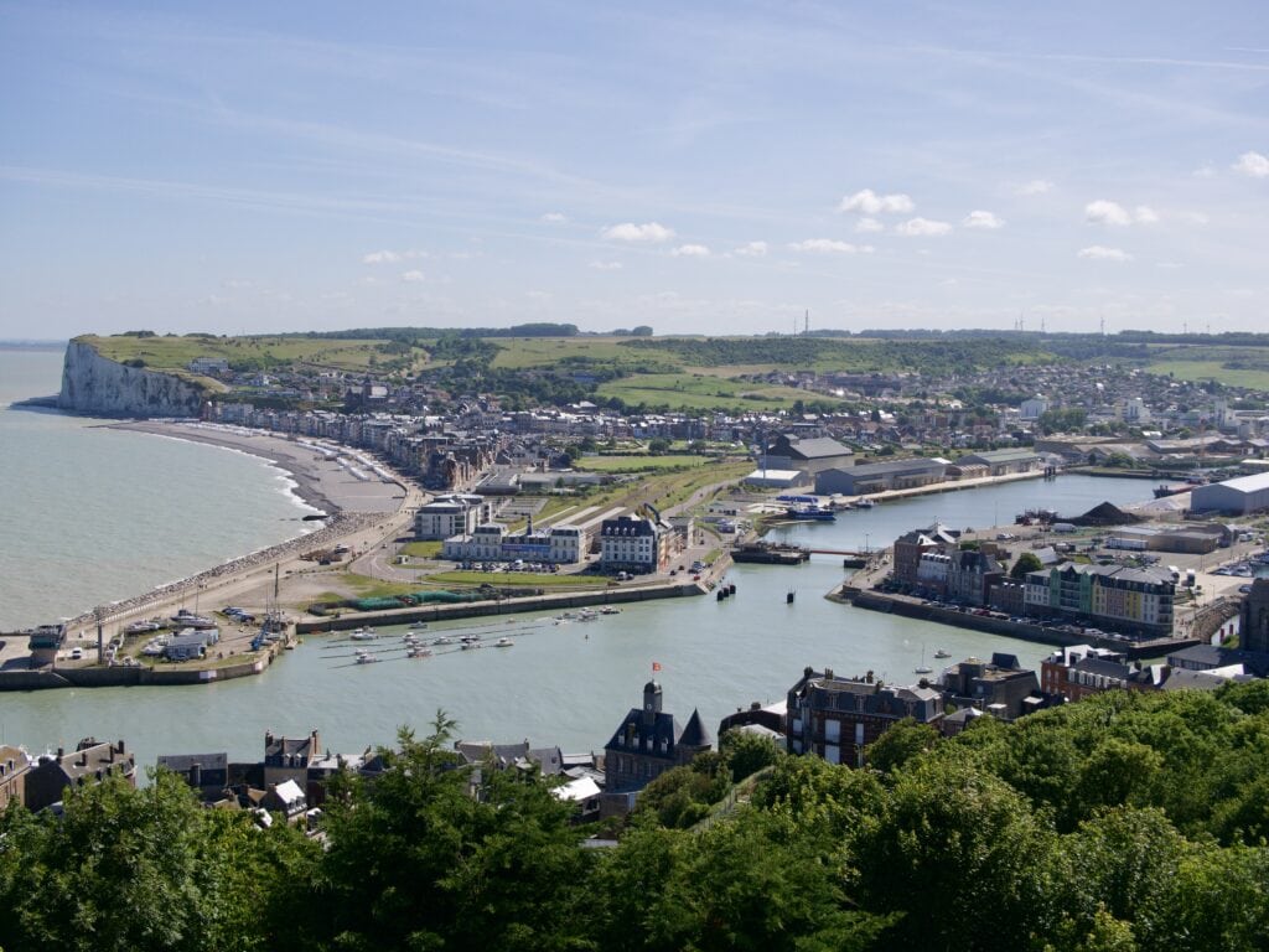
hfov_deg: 42.9
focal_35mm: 44
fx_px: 1613
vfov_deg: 32.9
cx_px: 634
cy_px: 476
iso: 200
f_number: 6.3
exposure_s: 1/800
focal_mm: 22
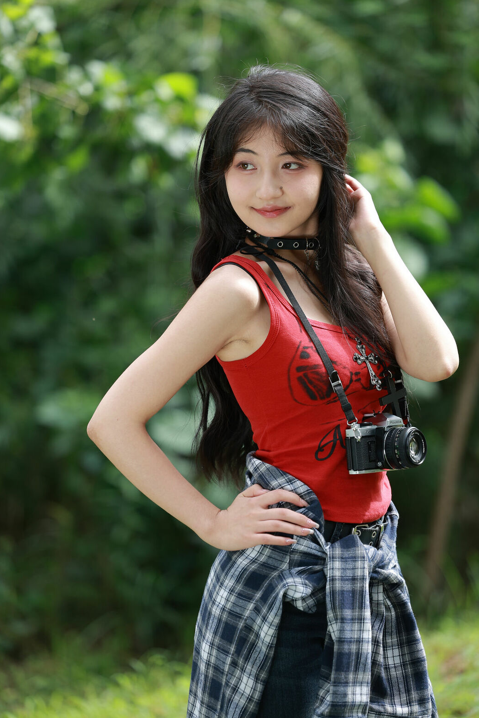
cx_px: 240
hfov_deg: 9.0
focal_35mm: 153
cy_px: 358
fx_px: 3054
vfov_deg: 13.4
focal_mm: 153
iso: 100
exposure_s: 1/400
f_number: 2.8
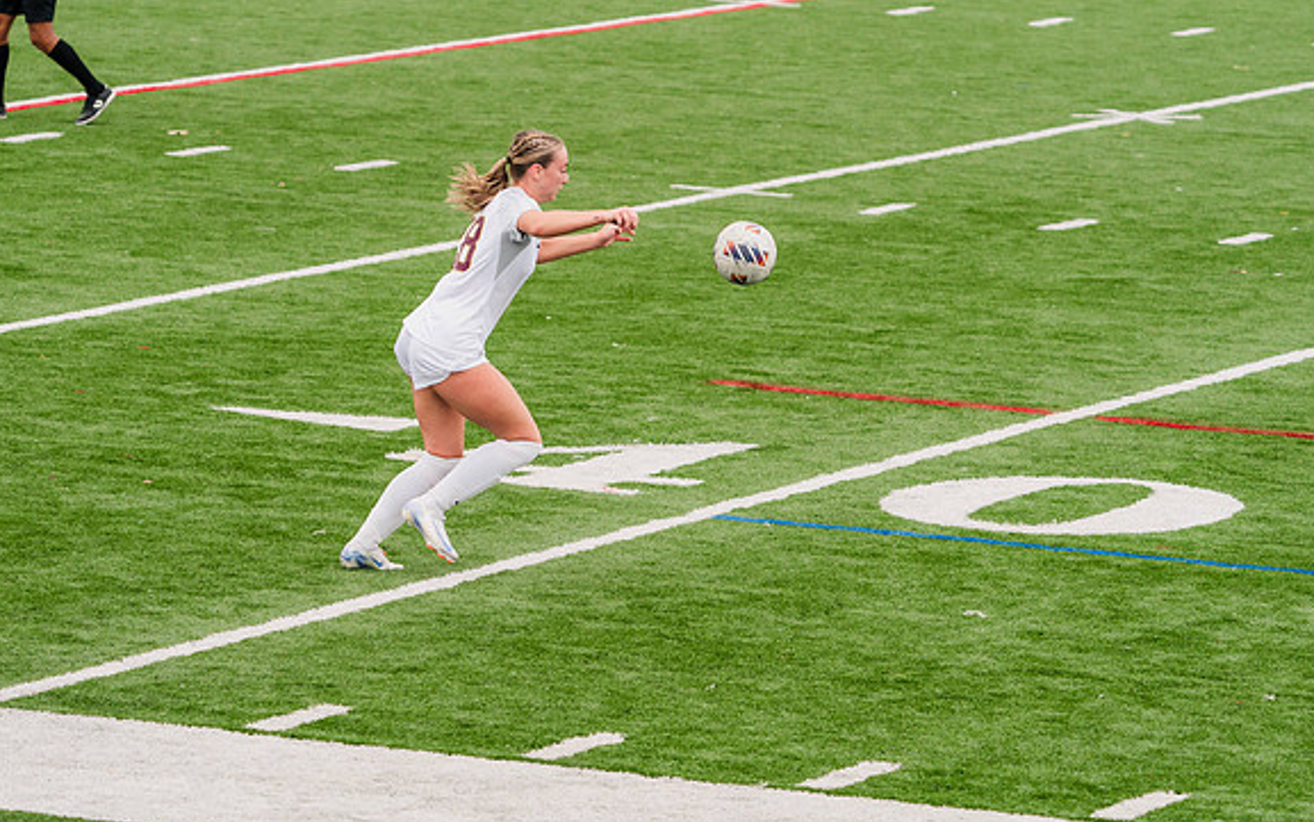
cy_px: 396
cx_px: 561
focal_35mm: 266
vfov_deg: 4.9
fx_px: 9528
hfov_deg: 7.9
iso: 640
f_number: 5.6
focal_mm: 200
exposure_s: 1/1600
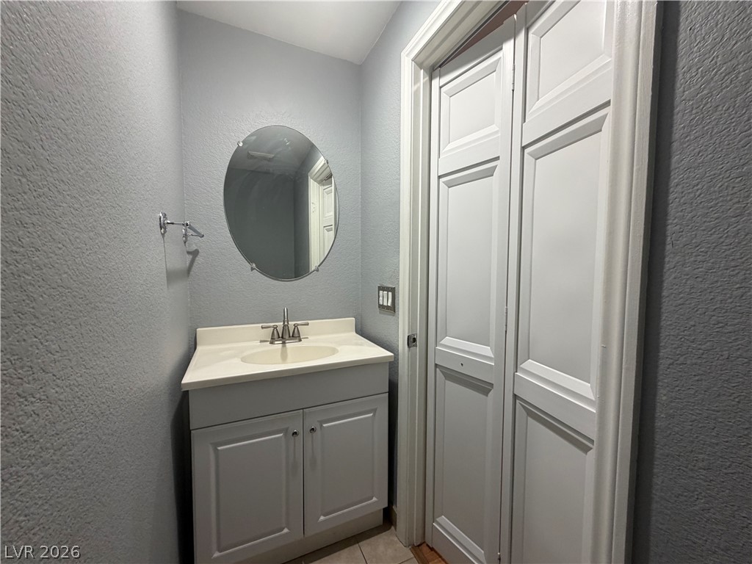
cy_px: 282
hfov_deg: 102.1
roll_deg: +0.0
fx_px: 304
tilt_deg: -3.4
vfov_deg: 85.7
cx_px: 376
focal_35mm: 14
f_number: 2.2
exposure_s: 1/60
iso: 200
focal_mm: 2.22
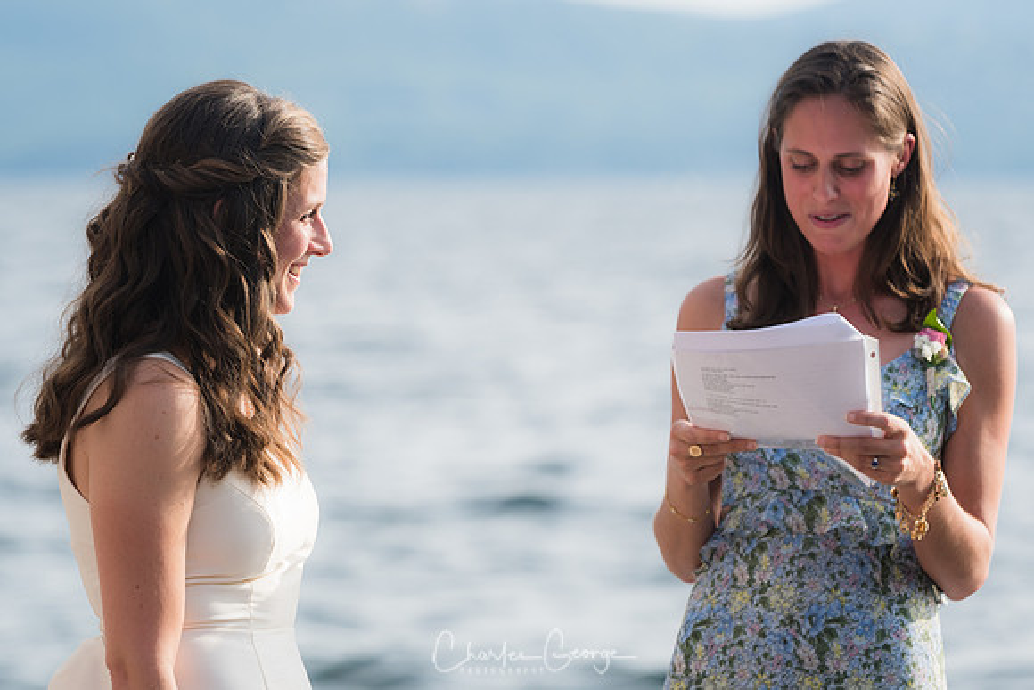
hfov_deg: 9.5
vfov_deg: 6.3
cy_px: 345
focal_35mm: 218
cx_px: 517
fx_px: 6248
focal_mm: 145
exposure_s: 1/800
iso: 200
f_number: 4
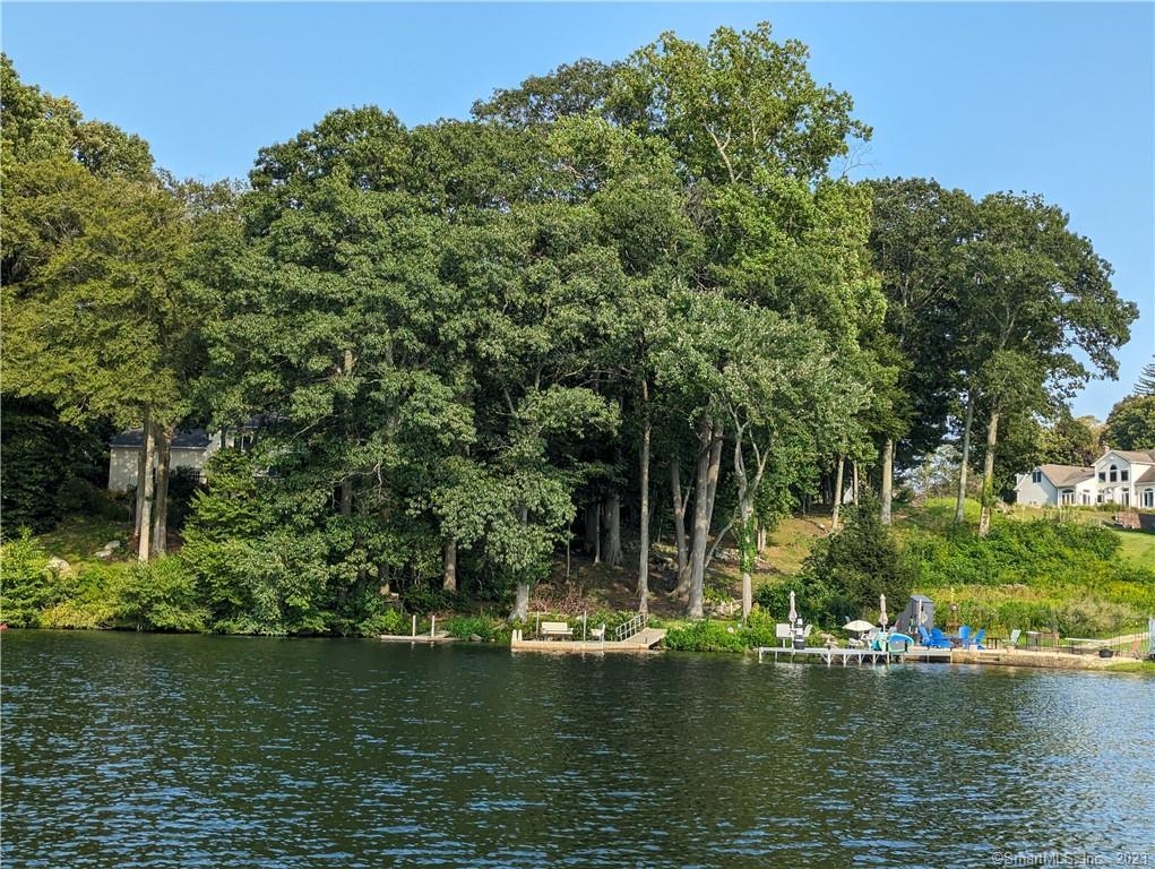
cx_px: 578
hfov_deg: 39.6
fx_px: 1603
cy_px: 434
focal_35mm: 48
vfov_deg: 30.3
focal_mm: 6.81
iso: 48
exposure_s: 1/1013
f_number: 1.85
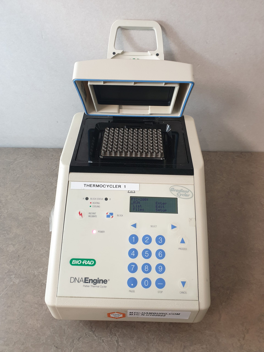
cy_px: 176
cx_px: 132
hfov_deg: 53.1
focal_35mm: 26
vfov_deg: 67.3
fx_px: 264
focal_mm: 4.3
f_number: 2.4
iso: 200
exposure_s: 1/50
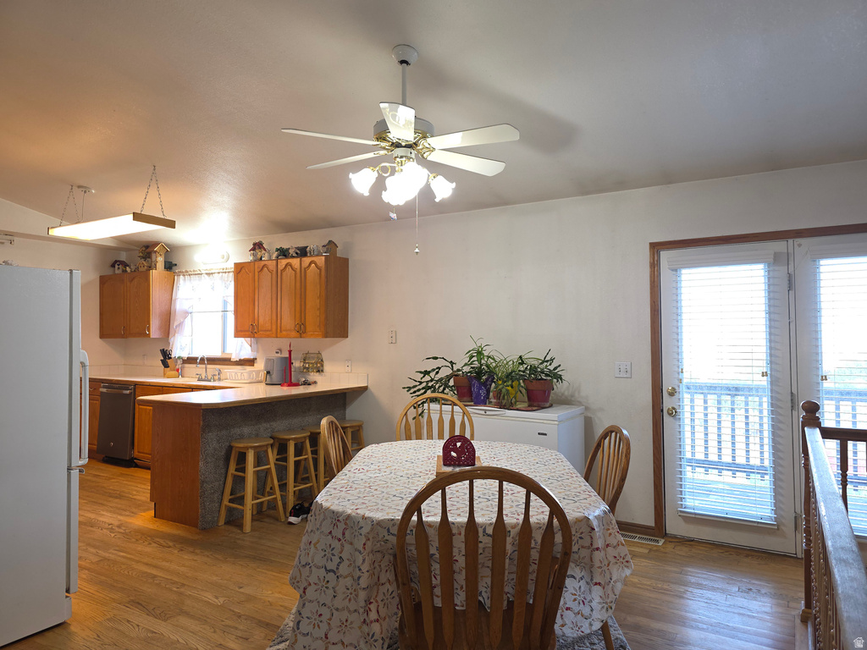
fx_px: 576
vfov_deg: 58.9
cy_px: 325
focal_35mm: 23
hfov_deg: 73.9
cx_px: 434
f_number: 1.7
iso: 80
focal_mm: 6.3
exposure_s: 1/60
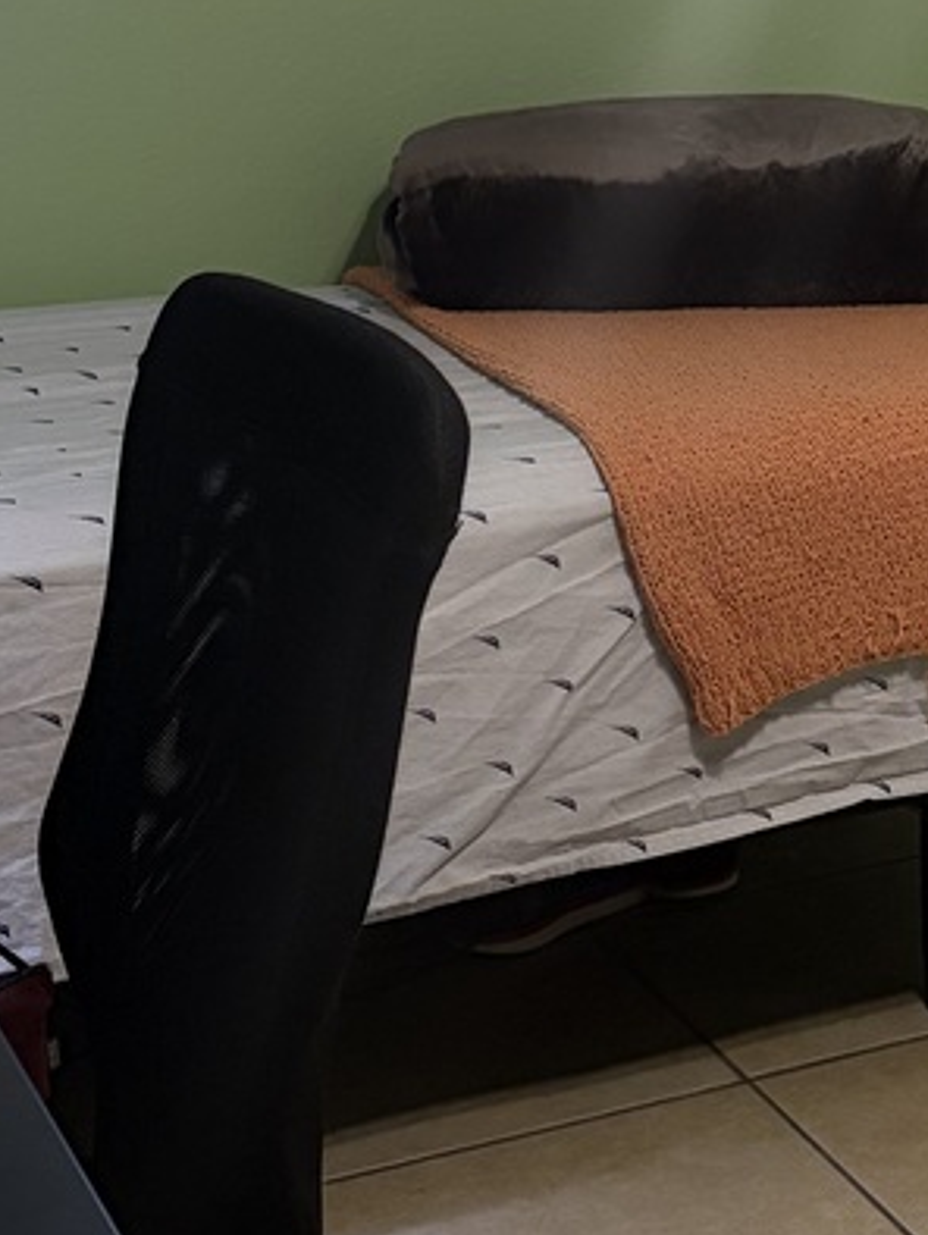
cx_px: 1182
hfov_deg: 14.9
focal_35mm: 95
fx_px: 3392
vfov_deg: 20.5
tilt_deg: -12.3
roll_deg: +0.0
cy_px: 367
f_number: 1.6
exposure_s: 1/60
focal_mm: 5.96
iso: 200
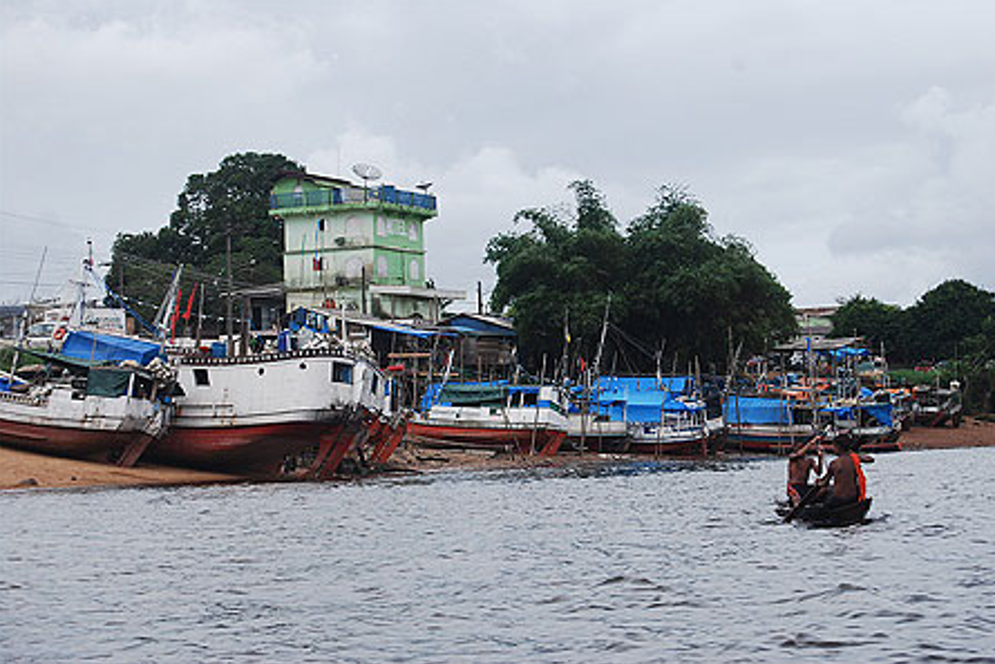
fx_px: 2309
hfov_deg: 24.3
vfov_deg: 16.4
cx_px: 501
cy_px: 332
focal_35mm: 84
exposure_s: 1/250
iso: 100
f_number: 8
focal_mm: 55
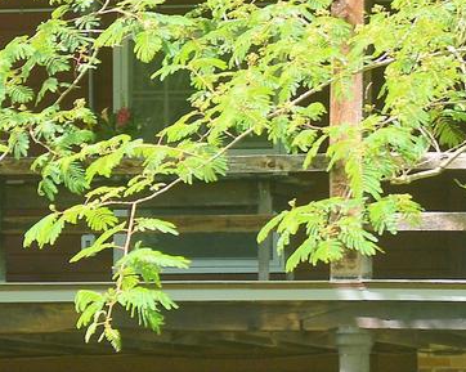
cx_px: 40
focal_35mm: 452
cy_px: 101
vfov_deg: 3.4
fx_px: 6229
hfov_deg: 4.3
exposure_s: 1/160
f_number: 7.1
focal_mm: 85
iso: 400
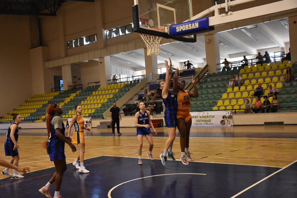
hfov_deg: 49.5
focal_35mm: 39
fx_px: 322
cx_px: 148
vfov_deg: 34.2
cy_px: 99
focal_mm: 26
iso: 3200
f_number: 3.8
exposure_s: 1/400
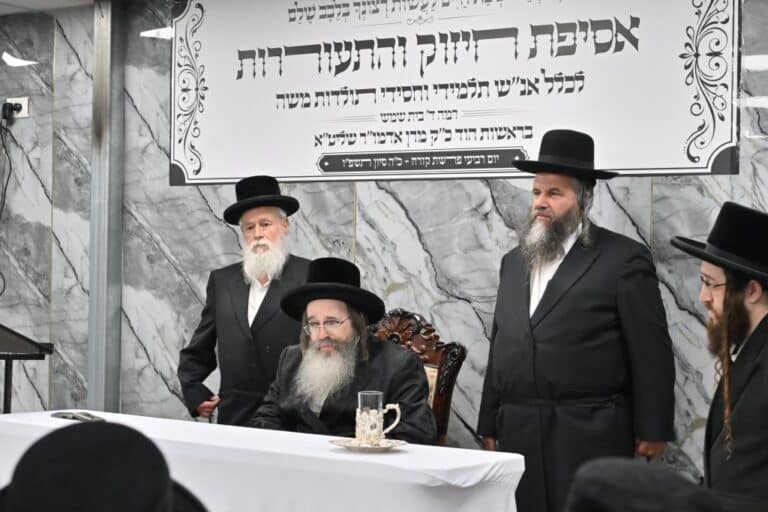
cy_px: 256
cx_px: 384
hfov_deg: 29.2
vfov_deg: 19.7
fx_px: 1472
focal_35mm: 69
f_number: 4
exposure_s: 1/250
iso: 640
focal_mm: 46
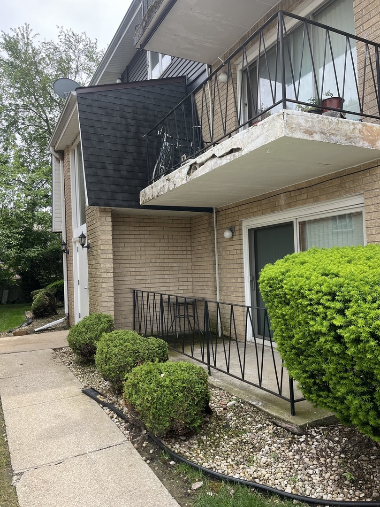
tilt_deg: +2.1
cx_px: 190
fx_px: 381
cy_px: 254
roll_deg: +0.3
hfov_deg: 53.1
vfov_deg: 67.3
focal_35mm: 26
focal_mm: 5.1
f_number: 1.6
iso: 50
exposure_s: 1/975
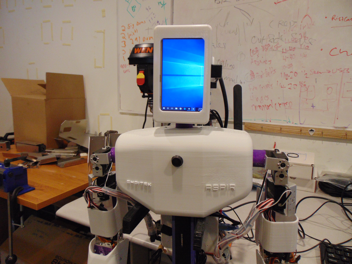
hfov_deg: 69.4
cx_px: 176
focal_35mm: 25
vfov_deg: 54.9
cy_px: 132
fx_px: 254
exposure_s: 1/30
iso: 250
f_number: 3
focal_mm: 4.5
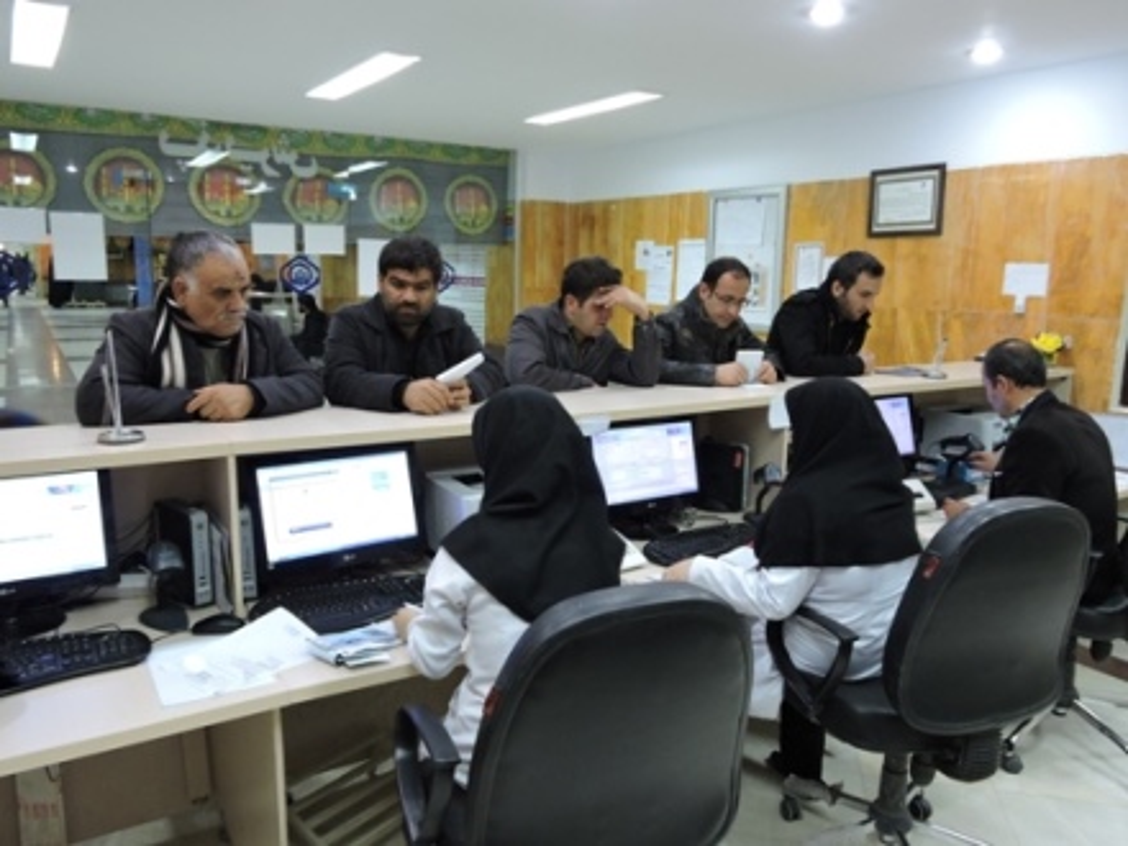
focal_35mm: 28
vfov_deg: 49.7
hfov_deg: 63.4
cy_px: 423
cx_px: 564
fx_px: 912
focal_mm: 5
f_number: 3.5
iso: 400
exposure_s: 1/15
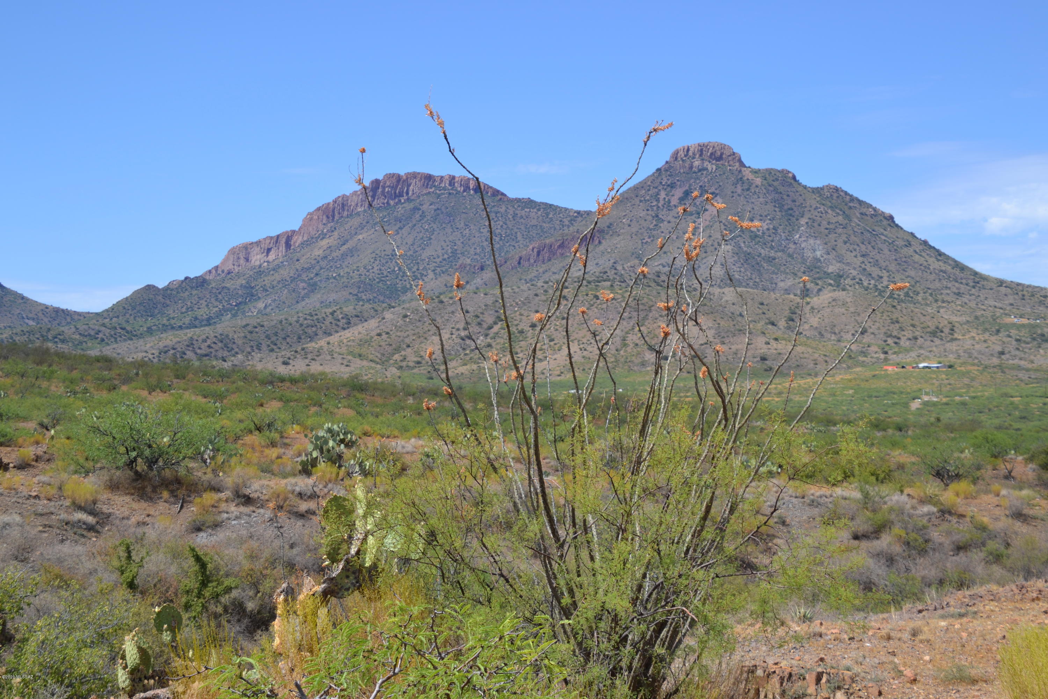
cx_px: 524
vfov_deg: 23.8
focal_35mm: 57
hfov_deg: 35.1
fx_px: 1659
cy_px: 350
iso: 100
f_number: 8
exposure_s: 1/250
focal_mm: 38
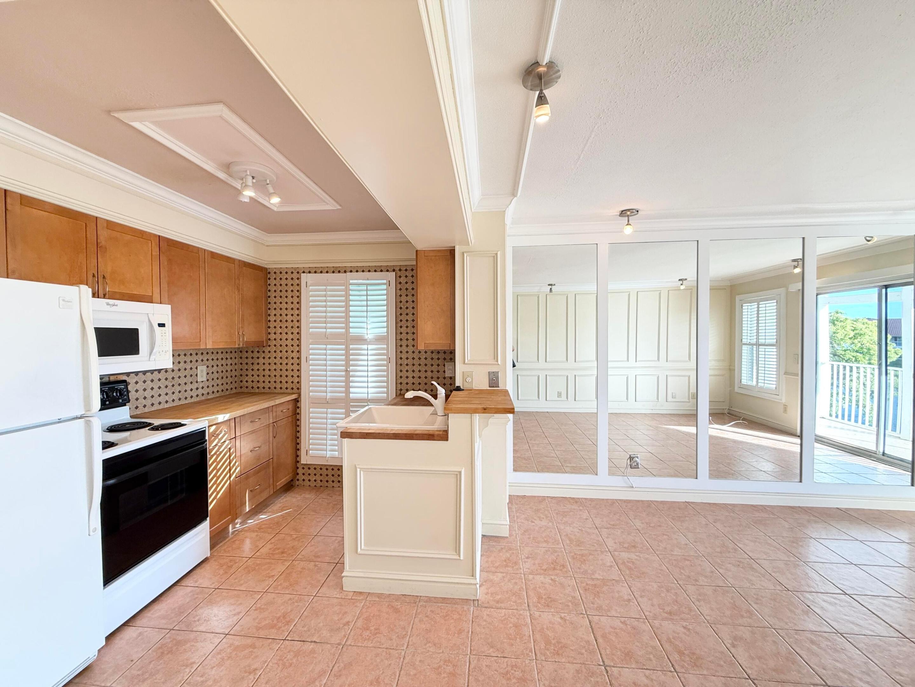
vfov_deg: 85.7
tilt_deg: -1.2
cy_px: 344
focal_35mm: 14
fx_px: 370
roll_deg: +0.8
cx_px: 458
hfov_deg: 102.1
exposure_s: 1/120
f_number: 2.2
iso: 250
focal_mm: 2.22
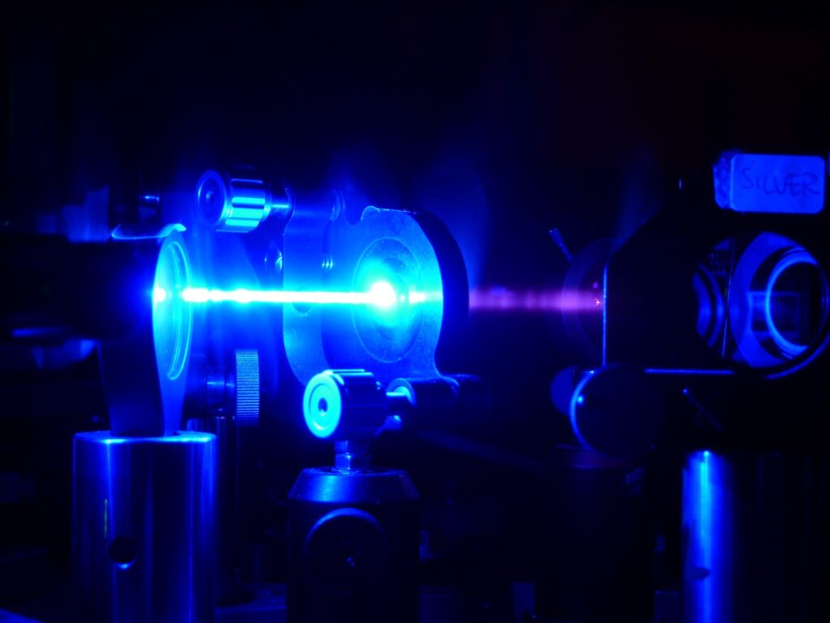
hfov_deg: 27.0
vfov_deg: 20.4
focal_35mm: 72
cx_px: 415
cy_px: 312
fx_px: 1726
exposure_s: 15
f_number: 4.1
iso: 80
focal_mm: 11.9
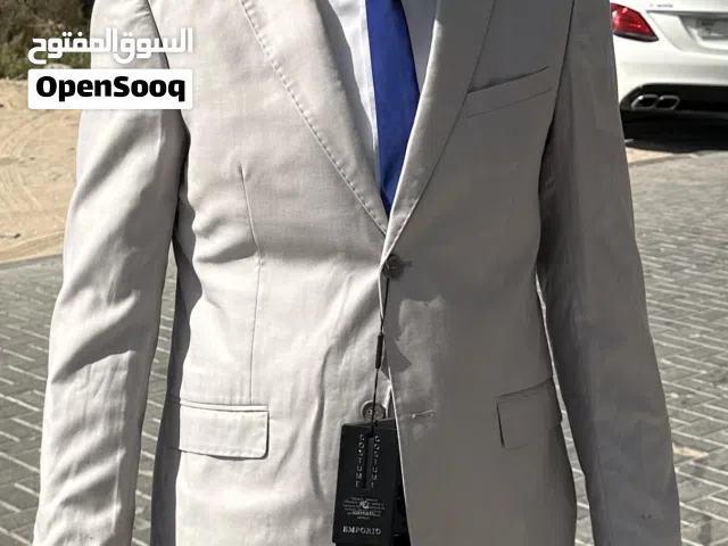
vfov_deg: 56.8
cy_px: 273
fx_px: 505
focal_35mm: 24
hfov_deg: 71.6
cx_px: 364
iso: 80
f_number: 1.78
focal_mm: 6.86
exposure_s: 1/5848
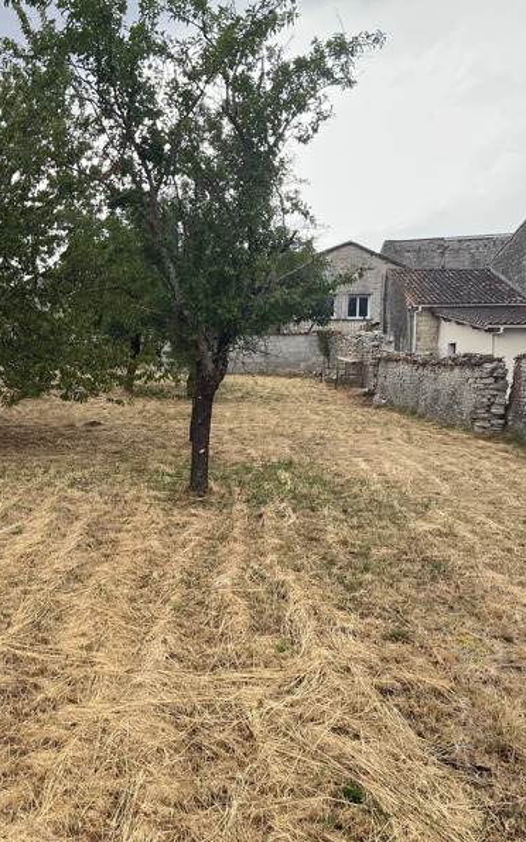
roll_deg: -1.1
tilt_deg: -4.0
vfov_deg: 52.8
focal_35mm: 37
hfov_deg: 33.0
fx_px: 849
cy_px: 421
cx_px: 76
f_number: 1.6
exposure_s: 1/751
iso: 50
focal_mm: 5.1
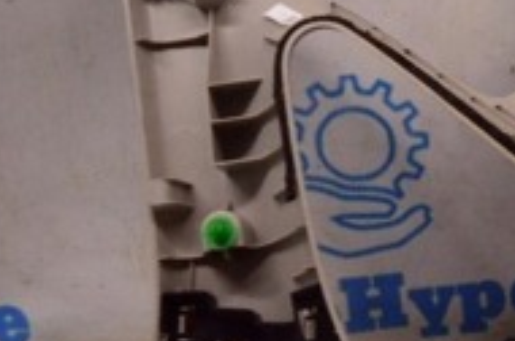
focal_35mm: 91
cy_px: 218
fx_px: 1300
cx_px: 651
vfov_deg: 15.0
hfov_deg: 20.6
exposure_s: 1/400
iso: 1600
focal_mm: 18
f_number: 4
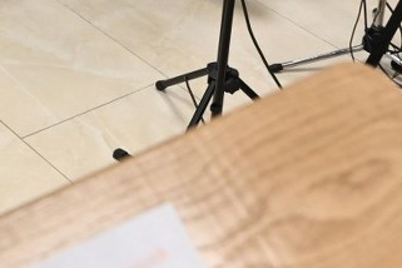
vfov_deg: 11.3
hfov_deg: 16.1
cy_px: -224
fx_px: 1251
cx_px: -271
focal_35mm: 112
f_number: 4.5
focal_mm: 30
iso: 1600
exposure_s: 1/160
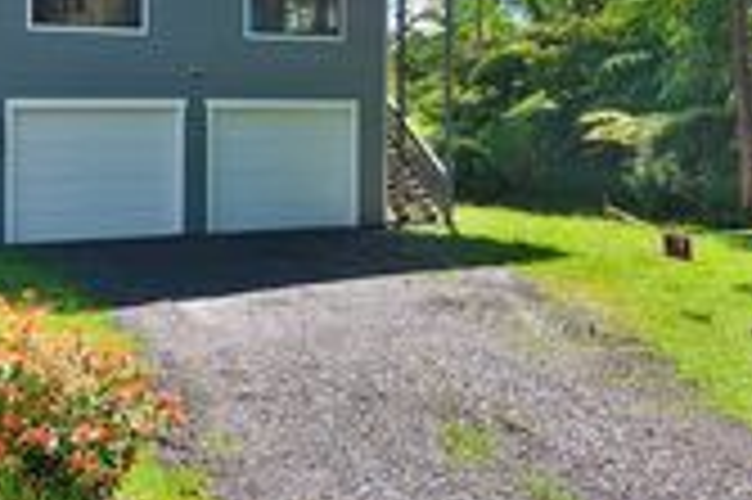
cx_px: 360
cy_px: 92
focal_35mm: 54
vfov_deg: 24.4
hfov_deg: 36.7
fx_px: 1133
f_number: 4
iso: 50
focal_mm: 18.1
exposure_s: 1/1000
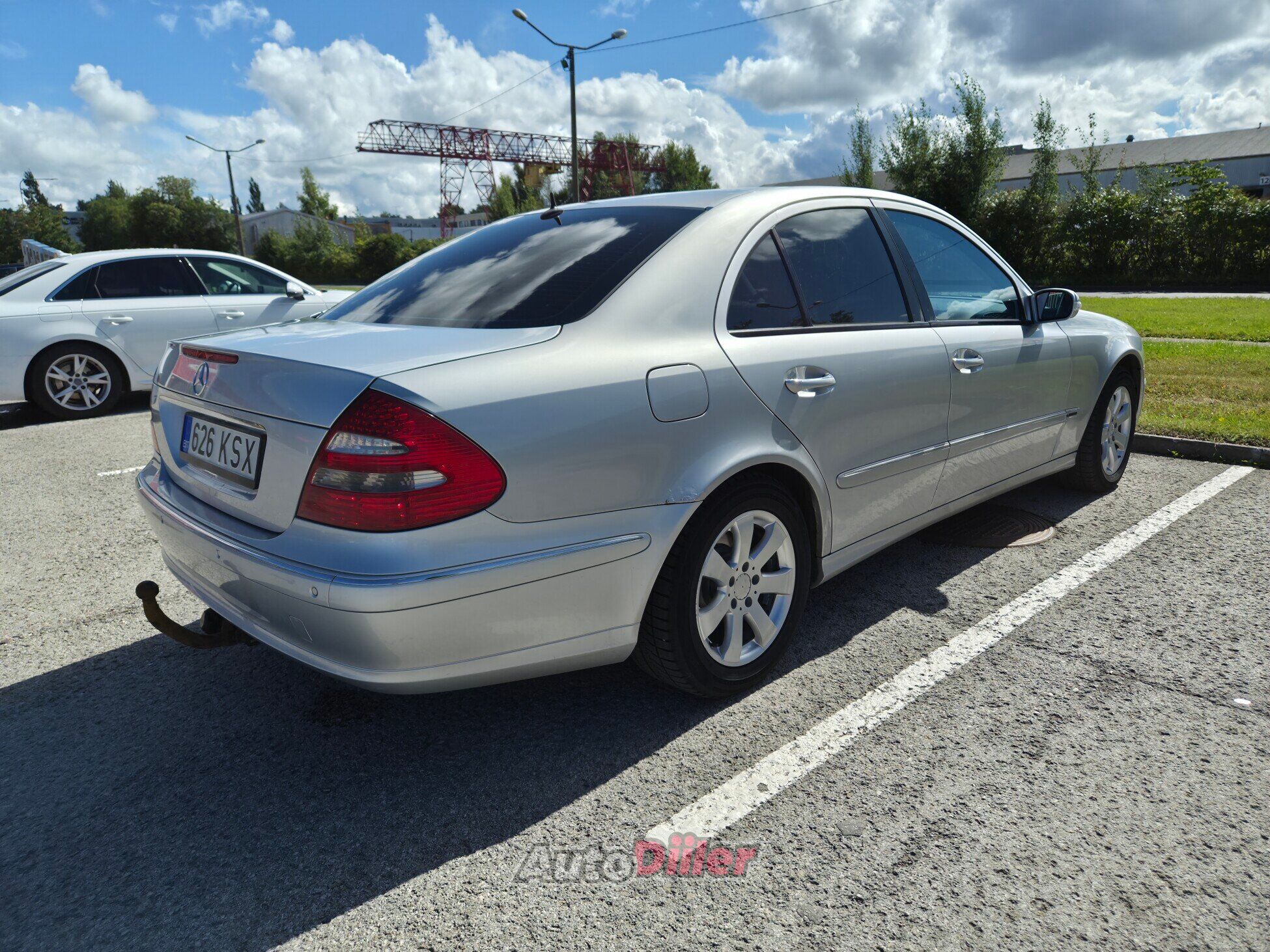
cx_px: 635
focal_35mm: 23
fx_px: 844
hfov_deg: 73.9
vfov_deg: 58.9
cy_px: 476
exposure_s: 1/3831
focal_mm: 5.4
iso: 40
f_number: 1.8
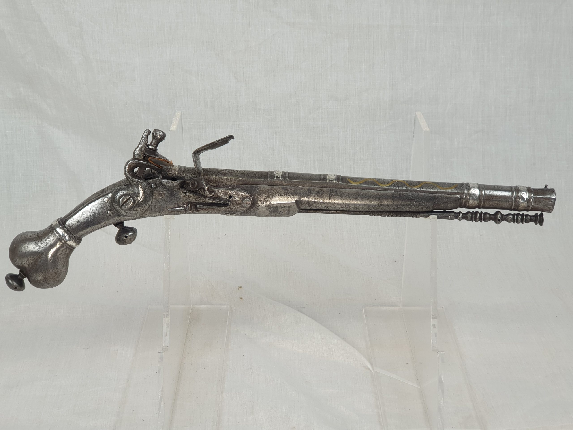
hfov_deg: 36.8
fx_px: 861
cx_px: 286
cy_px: 215
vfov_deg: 28.0
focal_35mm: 52
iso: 100
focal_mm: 6
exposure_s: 1/50
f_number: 2.4
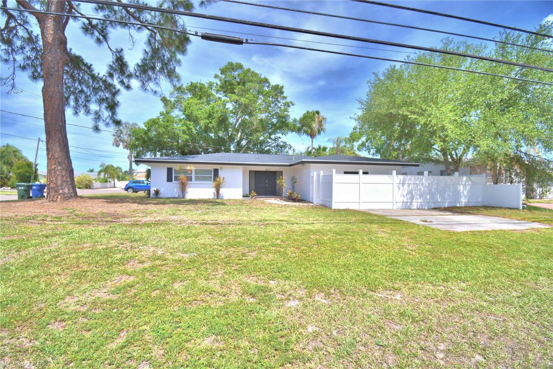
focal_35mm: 15
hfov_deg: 100.4
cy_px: 184
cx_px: 276
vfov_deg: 77.3
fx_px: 230
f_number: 4.5
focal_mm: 10
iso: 100
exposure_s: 1/1600
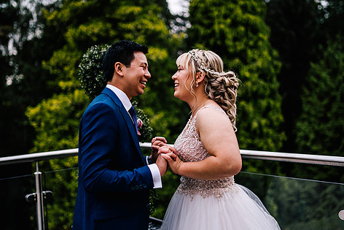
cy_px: 110
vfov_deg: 31.2
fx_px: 411
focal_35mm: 43
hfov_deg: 45.4
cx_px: 172
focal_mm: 35
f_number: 1.4
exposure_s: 1/250
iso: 100
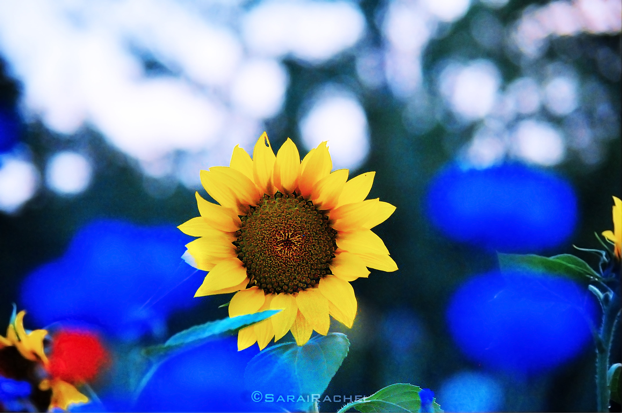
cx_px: 311
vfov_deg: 7.9
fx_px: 3003
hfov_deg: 11.8
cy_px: 206
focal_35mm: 174
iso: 1250
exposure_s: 1/500
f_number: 4.8
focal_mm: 116
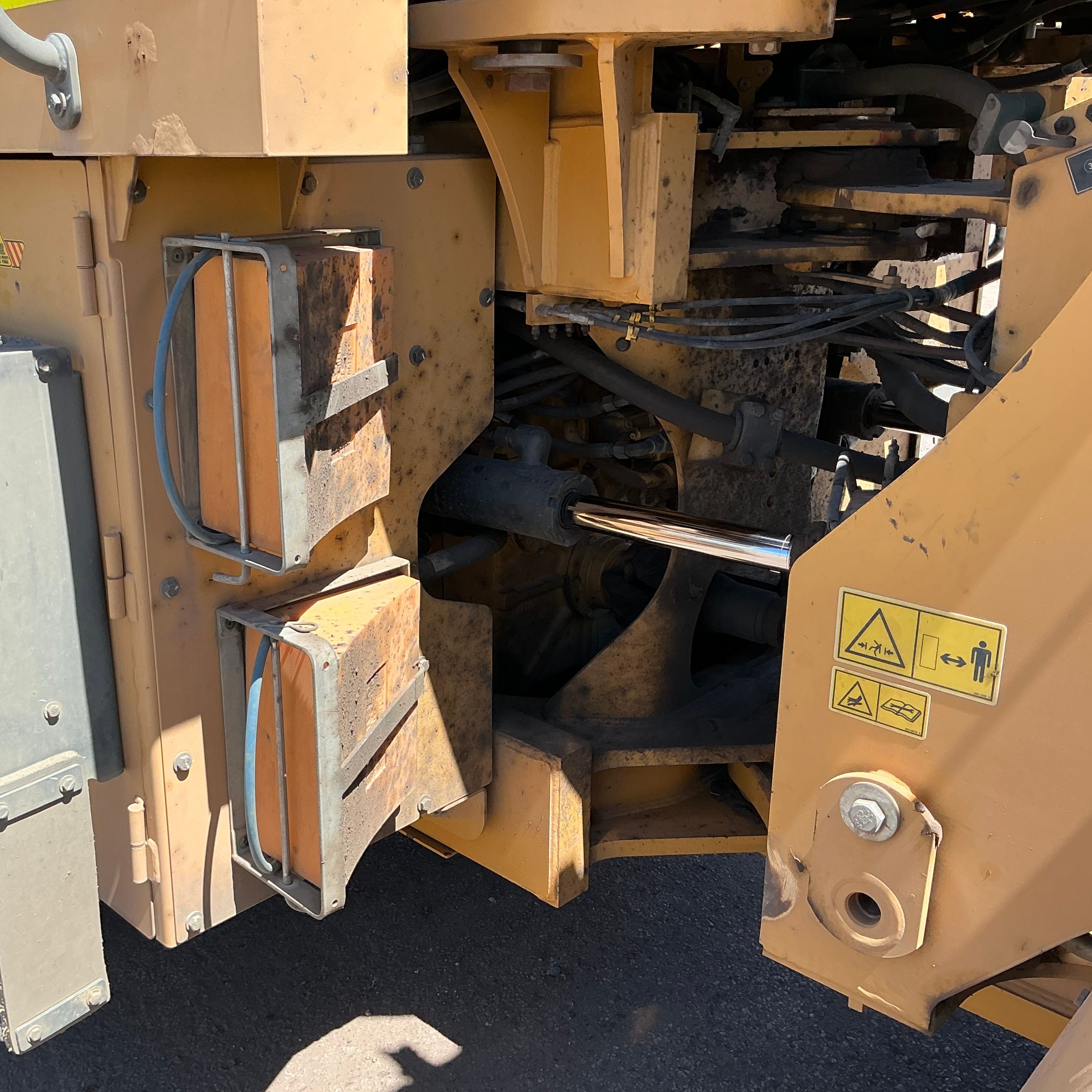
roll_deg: -0.1
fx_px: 1213
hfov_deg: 48.0
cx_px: 405
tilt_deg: -17.3
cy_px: 536
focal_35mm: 34
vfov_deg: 48.4
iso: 25
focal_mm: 3
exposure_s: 1/478
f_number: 1.8
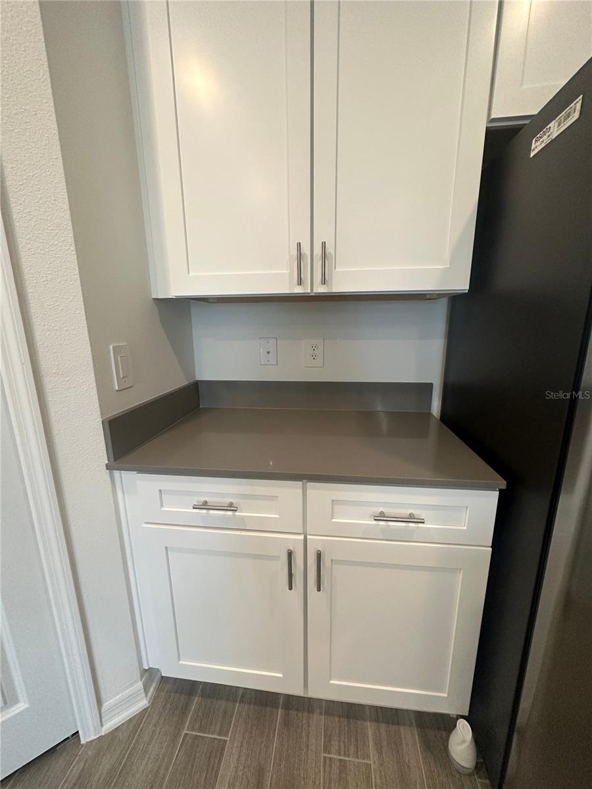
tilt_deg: -11.8
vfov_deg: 102.1
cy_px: 394
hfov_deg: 85.7
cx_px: 296
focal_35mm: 14
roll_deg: +1.9
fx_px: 319
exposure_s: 1/120
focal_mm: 2.22
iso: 250
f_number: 2.2
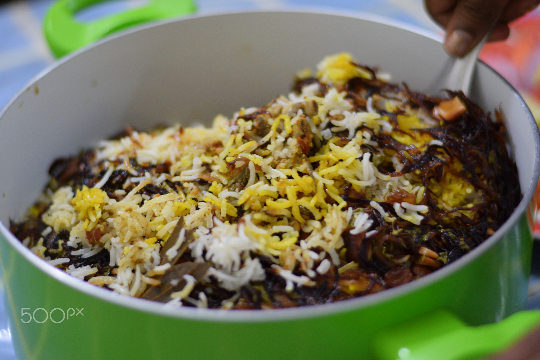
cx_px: 270
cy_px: 180
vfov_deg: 18.2
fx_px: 1125
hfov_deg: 27.0
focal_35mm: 75
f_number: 1.8
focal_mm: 50
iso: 1100
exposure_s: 1/100
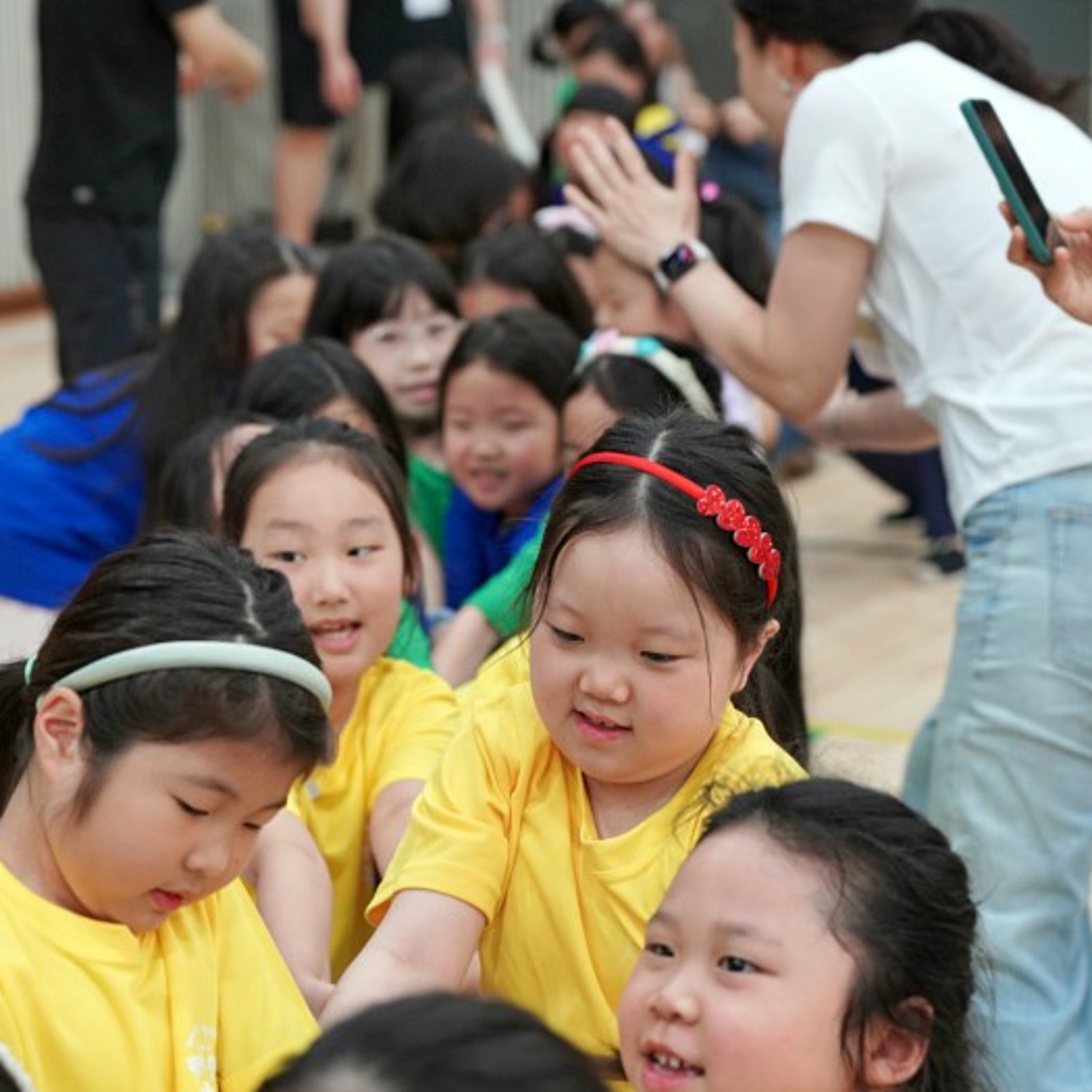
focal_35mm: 102
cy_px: 593
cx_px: 356
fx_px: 3640
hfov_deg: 17.0
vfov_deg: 17.1
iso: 2000
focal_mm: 70
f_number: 4
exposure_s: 1/160
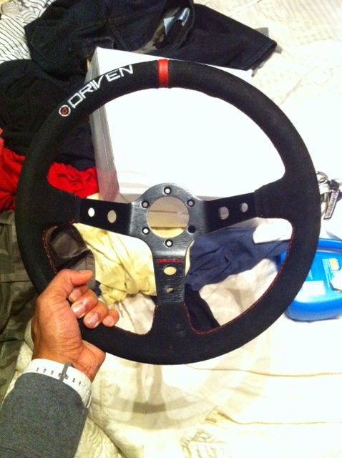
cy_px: 229
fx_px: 462
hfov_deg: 40.6
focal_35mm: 35
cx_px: 171
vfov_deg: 52.7
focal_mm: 3.85
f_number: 2.8
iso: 1000
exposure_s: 1/15
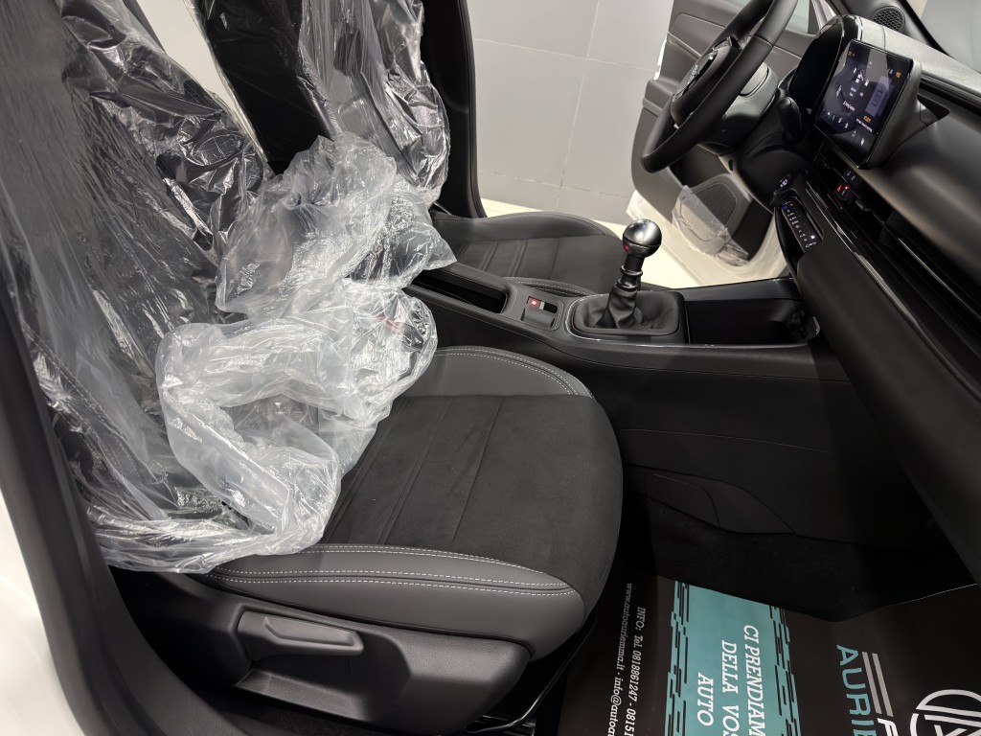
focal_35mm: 24
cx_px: 490
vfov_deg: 56.8
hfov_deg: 71.6
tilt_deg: -30.6
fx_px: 680
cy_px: 368
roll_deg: -9.3
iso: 500
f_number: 1.78
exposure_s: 1/25
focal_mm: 6.76
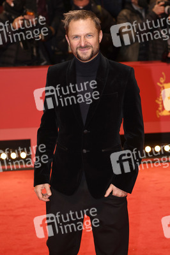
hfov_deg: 19.4
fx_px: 497
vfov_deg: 28.9
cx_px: 85
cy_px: 128
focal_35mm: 70
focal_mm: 70
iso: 800
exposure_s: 1/320
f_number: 3.5
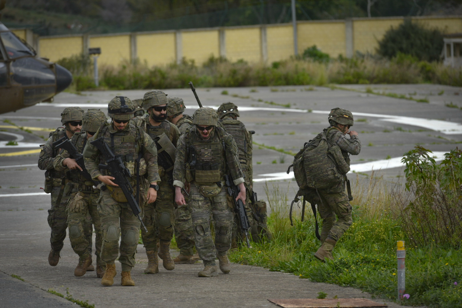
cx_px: 231
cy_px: 154
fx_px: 2502
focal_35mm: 195
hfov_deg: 10.5
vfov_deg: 7.0
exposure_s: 1/800
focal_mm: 195
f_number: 4.5
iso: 200
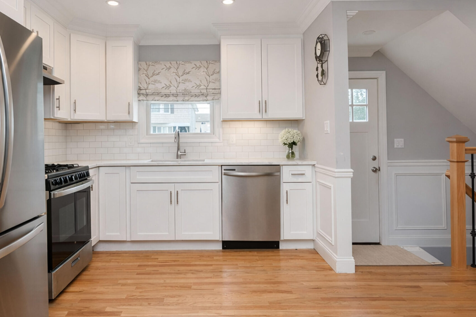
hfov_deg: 73.4
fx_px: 317
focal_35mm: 24
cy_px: 133
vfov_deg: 52.9
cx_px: 208
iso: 64
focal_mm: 16
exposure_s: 1/50
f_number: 4.5
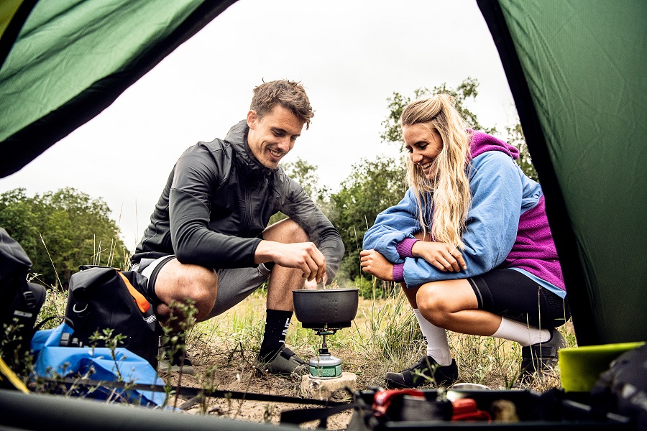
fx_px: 539
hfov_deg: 61.9
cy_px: 216
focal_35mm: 30
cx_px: 324
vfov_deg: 43.6
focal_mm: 30
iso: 800
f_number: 4
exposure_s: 1/200
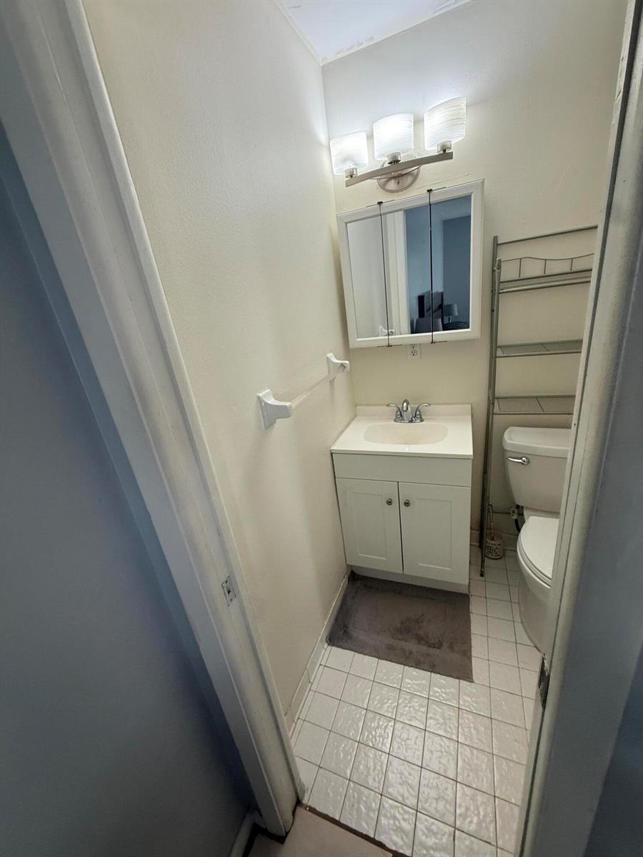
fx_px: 347
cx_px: 322
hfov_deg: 85.7
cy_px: 428
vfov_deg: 102.1
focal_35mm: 14
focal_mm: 2.22
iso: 160
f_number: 2.2
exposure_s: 1/120
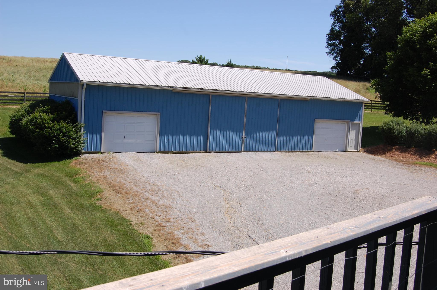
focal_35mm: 39
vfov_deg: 34.1
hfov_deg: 49.6
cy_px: 145
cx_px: 218
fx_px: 473
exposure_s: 1/400
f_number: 10
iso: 200
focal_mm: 26
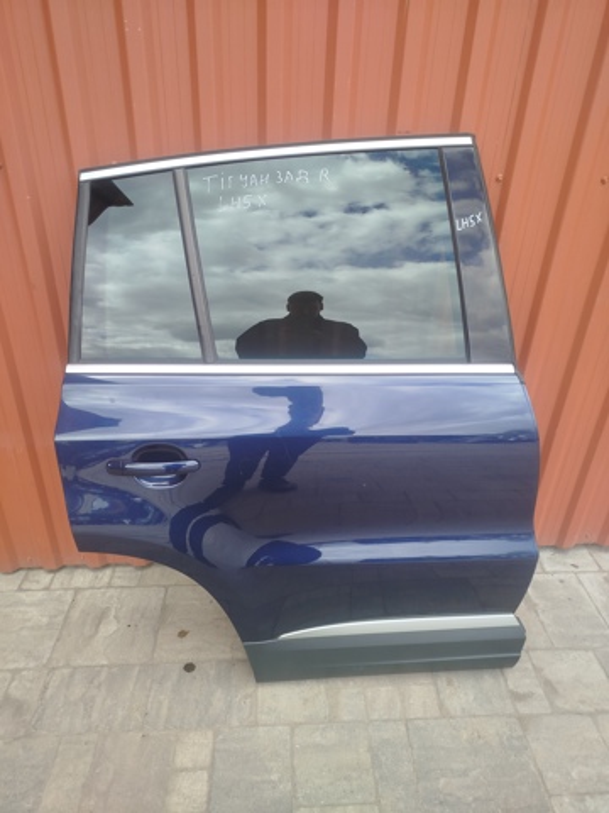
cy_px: 406
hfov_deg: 56.8
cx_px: 304
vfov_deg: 71.6
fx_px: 563
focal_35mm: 24
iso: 50
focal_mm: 5.31
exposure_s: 1/183
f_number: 1.7
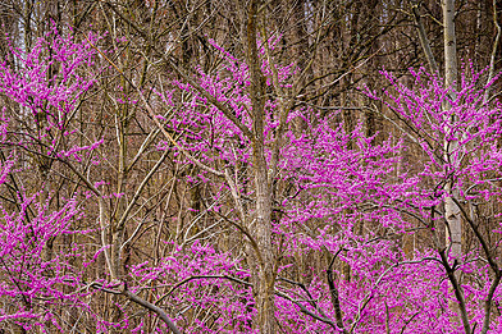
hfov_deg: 7.2
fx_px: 3986
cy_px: 231
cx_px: 166
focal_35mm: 286
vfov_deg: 4.8
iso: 200
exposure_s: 1/125
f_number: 8
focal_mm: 190
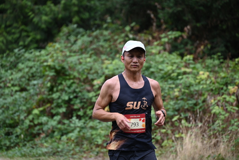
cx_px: 120
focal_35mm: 200
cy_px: 80
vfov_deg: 6.9
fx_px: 1328
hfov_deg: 10.3
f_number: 6.3
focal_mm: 200
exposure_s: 1/250
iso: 560
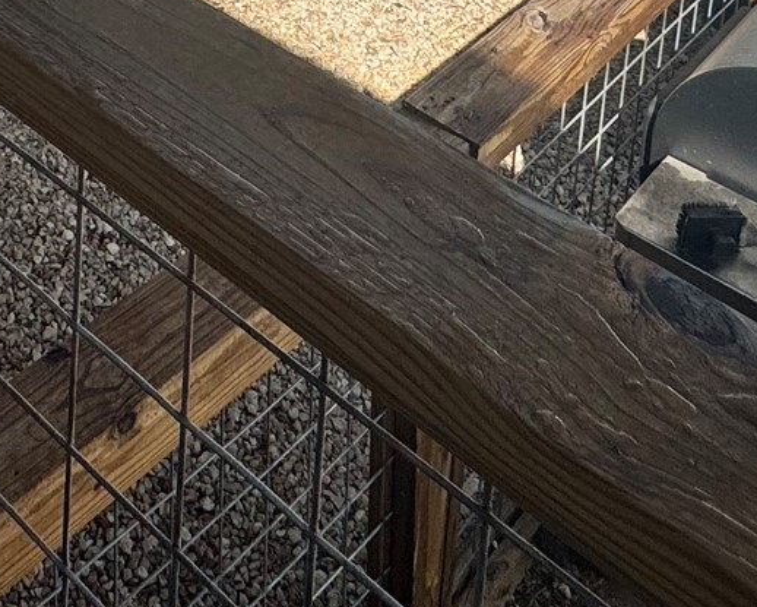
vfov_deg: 19.9
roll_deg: -1.7
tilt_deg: -8.3
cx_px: 48
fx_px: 1211
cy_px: -509
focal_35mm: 54
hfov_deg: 32.6
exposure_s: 1/1832
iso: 50
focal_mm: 2.22
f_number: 2.2
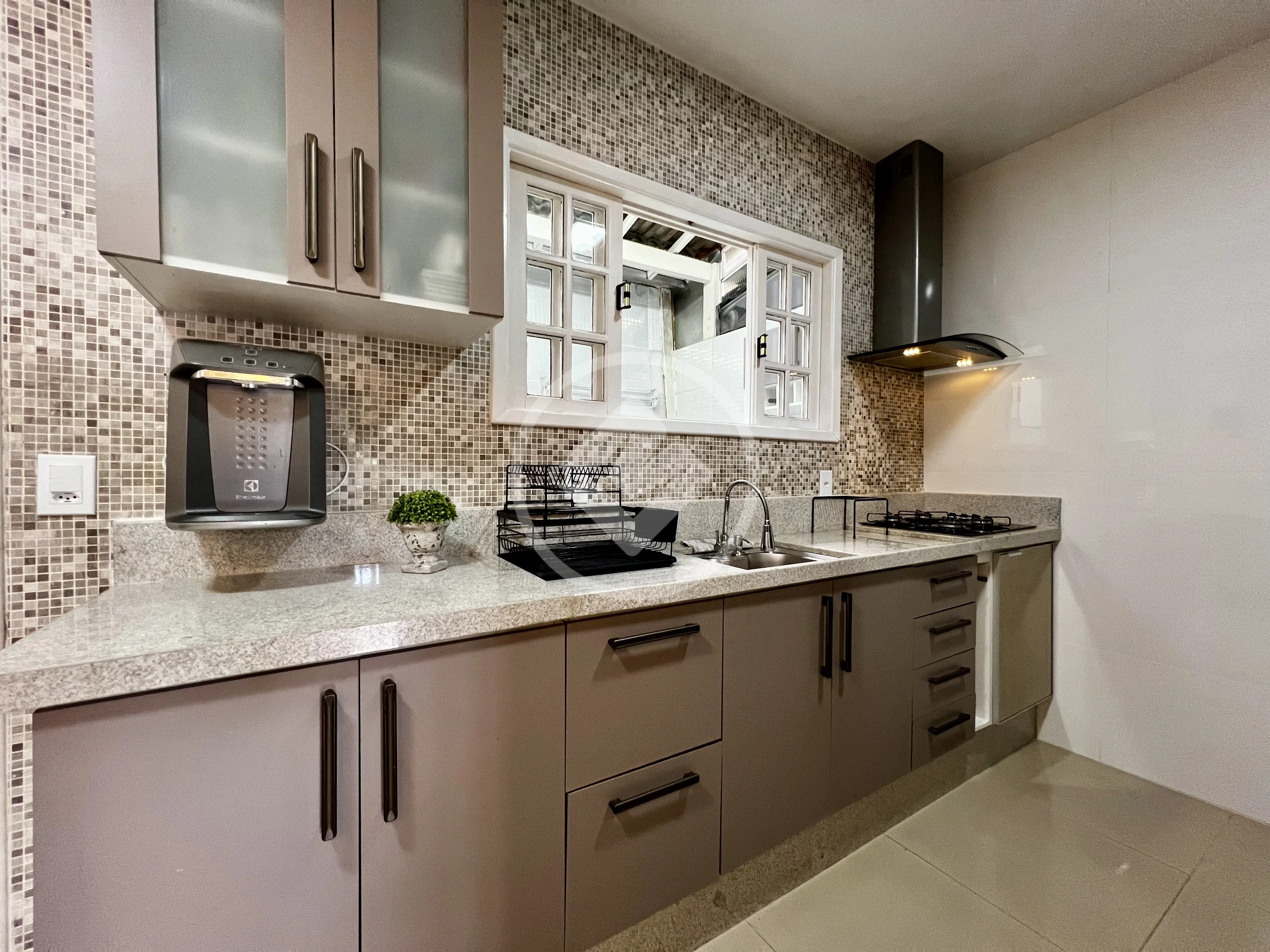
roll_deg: -0.4
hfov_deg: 106.2
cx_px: 635
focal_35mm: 13
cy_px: 476
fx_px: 477
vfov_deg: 89.9
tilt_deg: -0.5
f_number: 1.8
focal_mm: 1.57
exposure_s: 1/60
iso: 250
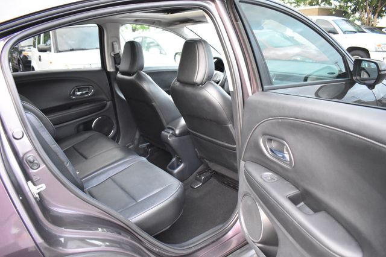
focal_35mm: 27
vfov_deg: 47.9
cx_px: 193
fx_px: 289
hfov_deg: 67.4
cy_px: 128
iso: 3200
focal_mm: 18
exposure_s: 1/30
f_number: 3.5
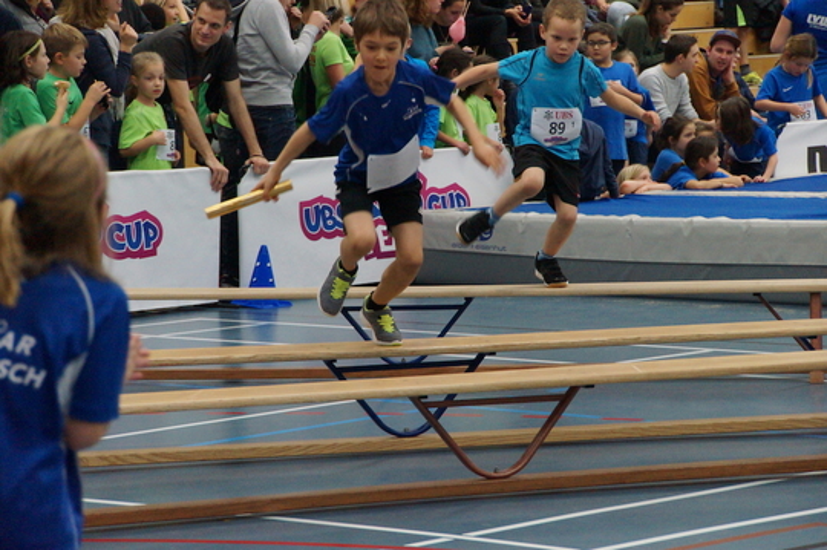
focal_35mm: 165
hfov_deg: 12.5
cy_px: 275
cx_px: 414
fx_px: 3787
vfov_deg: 8.3
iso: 3200
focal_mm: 110
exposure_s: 1/125
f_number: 5.6
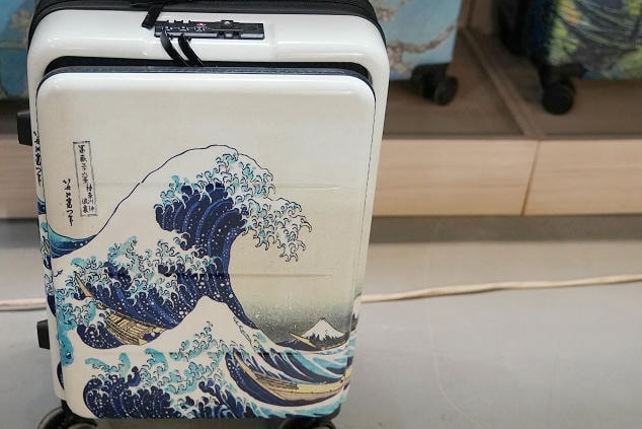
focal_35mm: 53
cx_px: 244
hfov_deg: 37.3
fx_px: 945
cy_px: 194
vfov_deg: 25.5
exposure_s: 1/160
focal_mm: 28
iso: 2000
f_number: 2.8
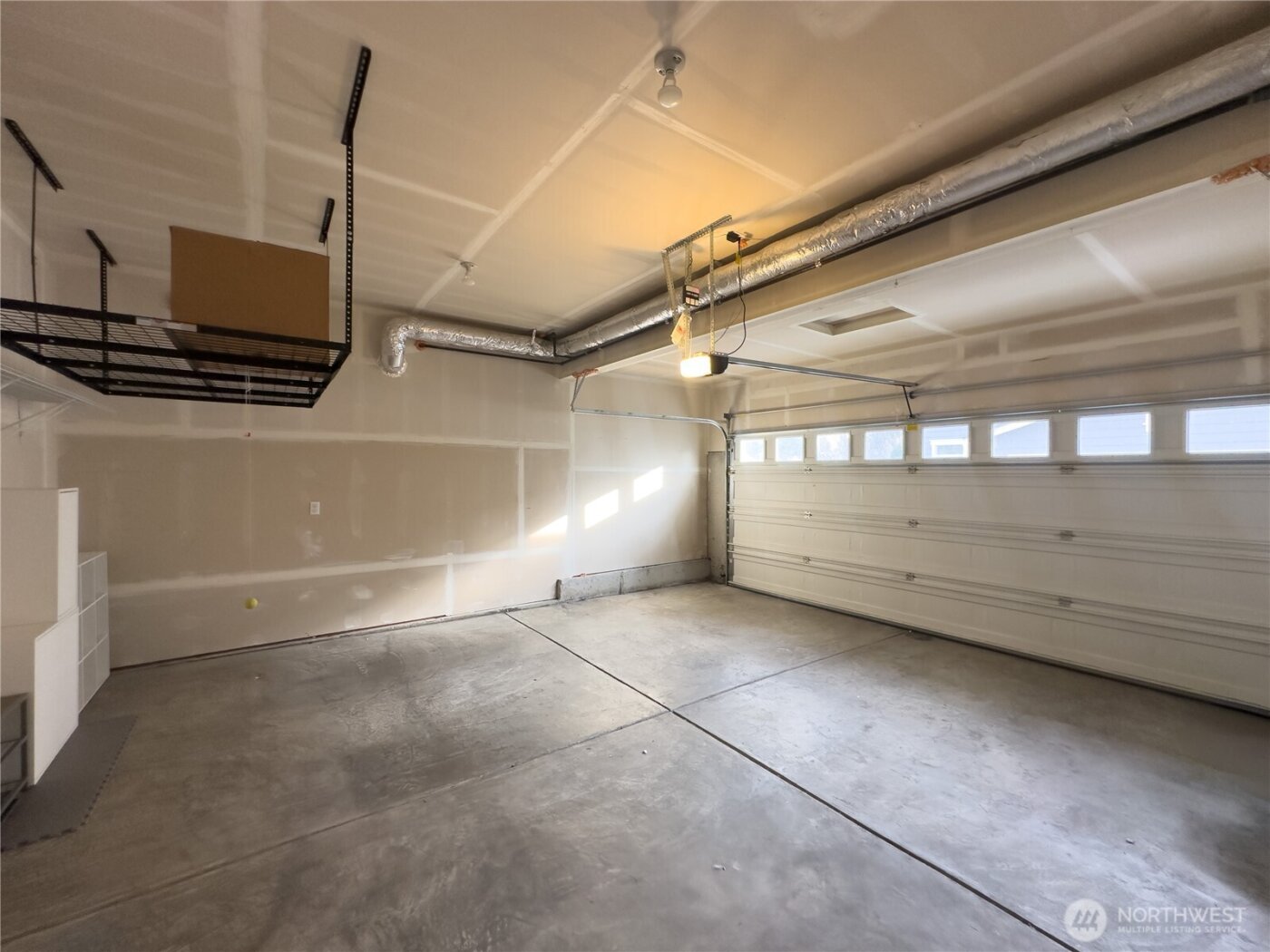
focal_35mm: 14
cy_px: 476
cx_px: 635
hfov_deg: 102.1
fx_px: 514
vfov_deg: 85.7
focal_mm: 2.22
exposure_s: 1/60
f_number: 2.2
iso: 250
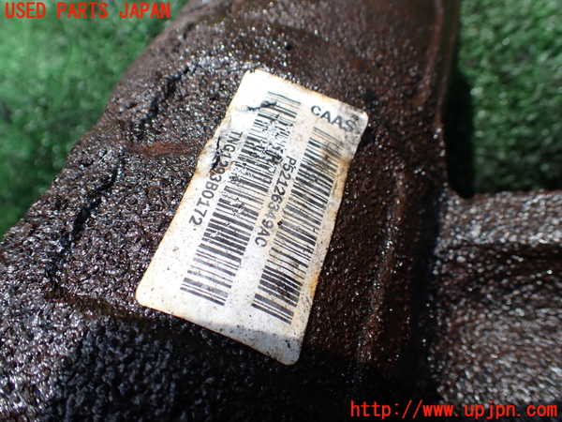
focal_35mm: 30
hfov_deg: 60.0
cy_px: 211
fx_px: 487
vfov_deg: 46.8
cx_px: 281
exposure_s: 1/640
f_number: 3.2
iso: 100
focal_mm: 5.4
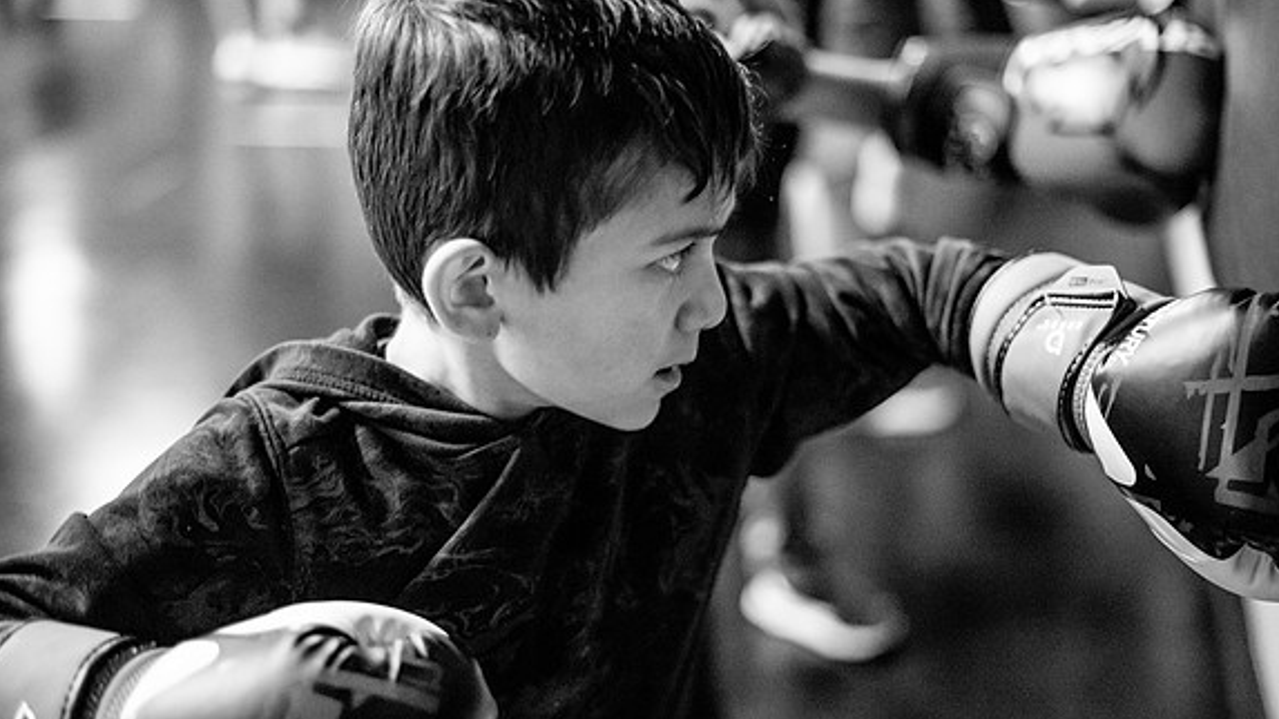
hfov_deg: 39.2
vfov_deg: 22.6
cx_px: 643
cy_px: 365
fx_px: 1797
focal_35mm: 53
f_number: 1.8
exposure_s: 1/500
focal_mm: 50
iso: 10000
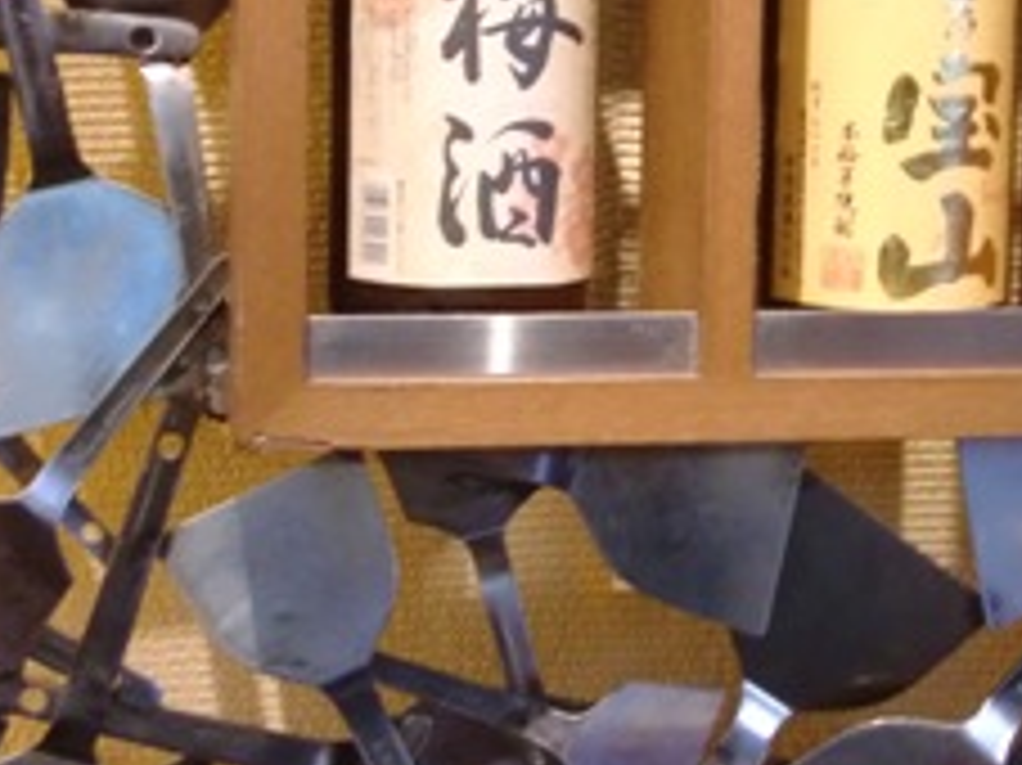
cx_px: 734
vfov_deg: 15.2
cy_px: 225
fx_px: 2862
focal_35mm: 97
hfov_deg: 20.1
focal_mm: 9.8
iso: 400
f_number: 3.6
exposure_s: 1/20
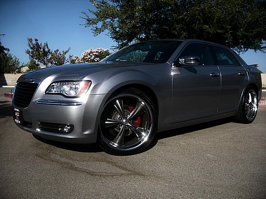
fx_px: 277
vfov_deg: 39.7
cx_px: 133
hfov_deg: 51.4
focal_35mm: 36
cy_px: 100
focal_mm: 6.3
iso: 50
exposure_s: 1/800
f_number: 2.8
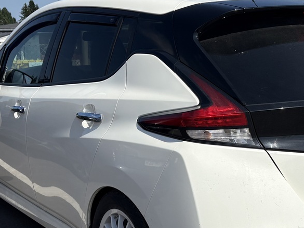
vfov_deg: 22.6
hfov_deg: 29.9
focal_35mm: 64
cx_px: 216
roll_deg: +2.6
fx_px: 562
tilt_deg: -9.9
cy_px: 186
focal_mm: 5.96
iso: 50
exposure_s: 1/10101
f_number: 1.6
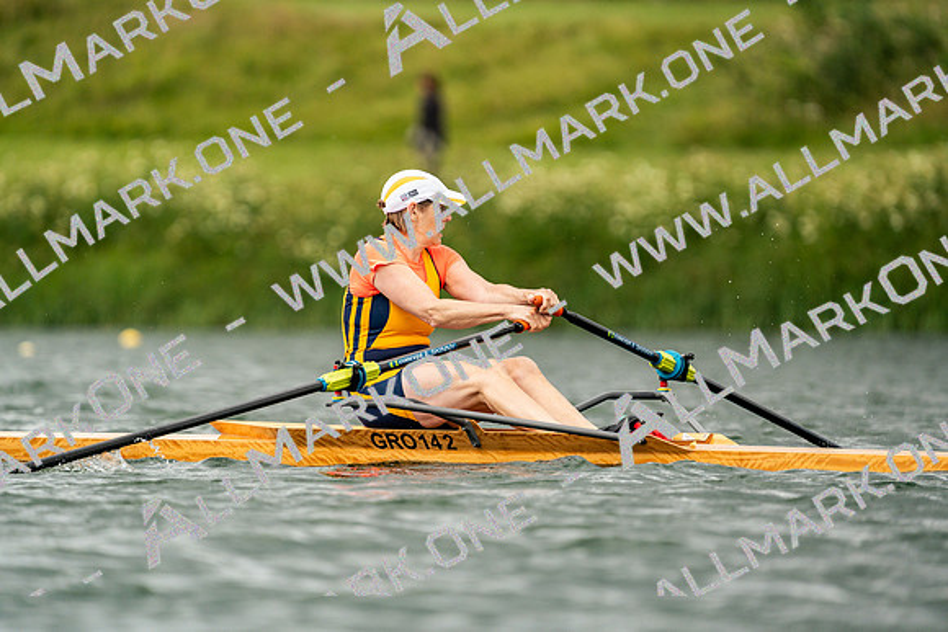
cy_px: 316
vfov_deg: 2.3
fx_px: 15803
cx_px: 474
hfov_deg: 3.4
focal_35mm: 600
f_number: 6.3
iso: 500
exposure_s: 1/2000
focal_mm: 600
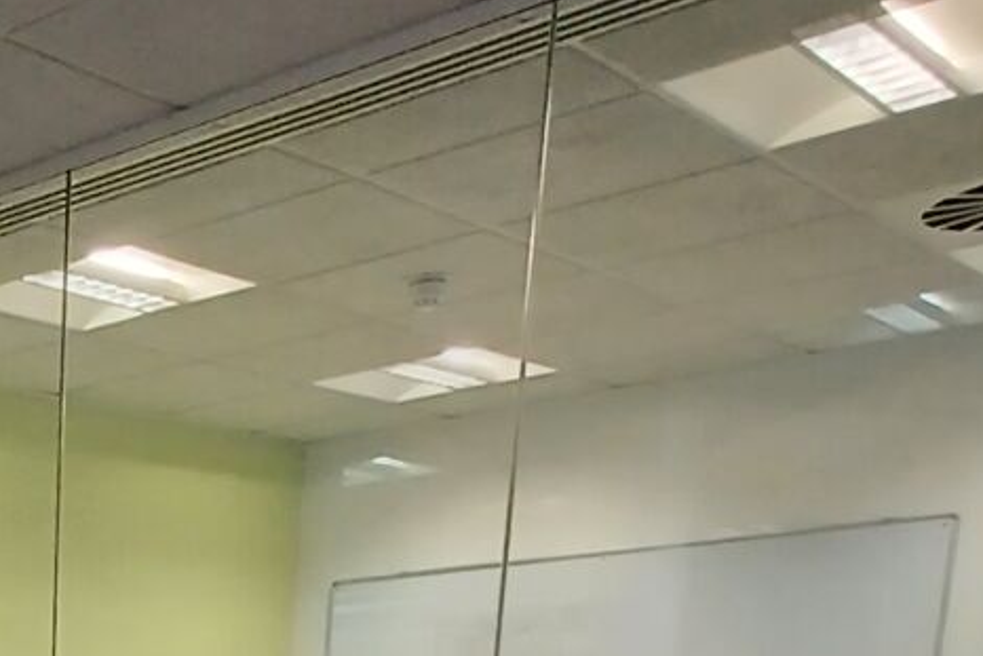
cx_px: -289
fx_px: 1584
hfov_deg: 28.4
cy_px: 1143
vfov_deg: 18.7
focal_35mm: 58
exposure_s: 1/50
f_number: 2.2
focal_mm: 1.42
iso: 200
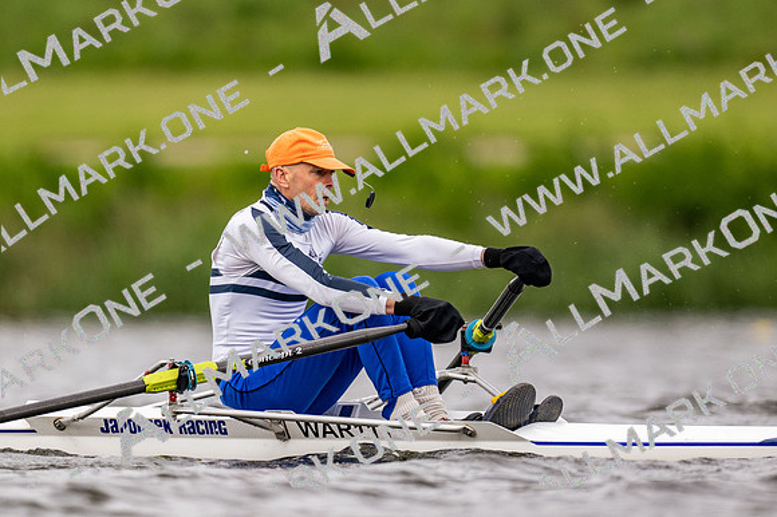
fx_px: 19413
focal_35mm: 900
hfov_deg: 2.3
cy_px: 258
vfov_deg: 1.5
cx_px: 388
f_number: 4
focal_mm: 600
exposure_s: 1/2500
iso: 720
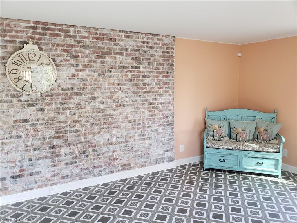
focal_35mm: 26
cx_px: 148
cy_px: 112
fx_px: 223
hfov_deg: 67.3
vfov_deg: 53.1
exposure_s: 1/40
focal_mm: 4.3
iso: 250
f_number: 2.4
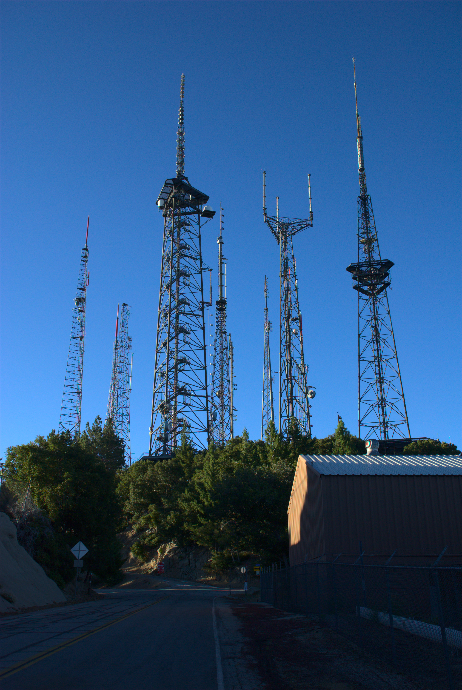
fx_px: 691
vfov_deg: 53.1
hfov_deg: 37.0
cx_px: 231
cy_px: 345
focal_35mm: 36
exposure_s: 1/200
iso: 100
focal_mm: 24
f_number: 7.1
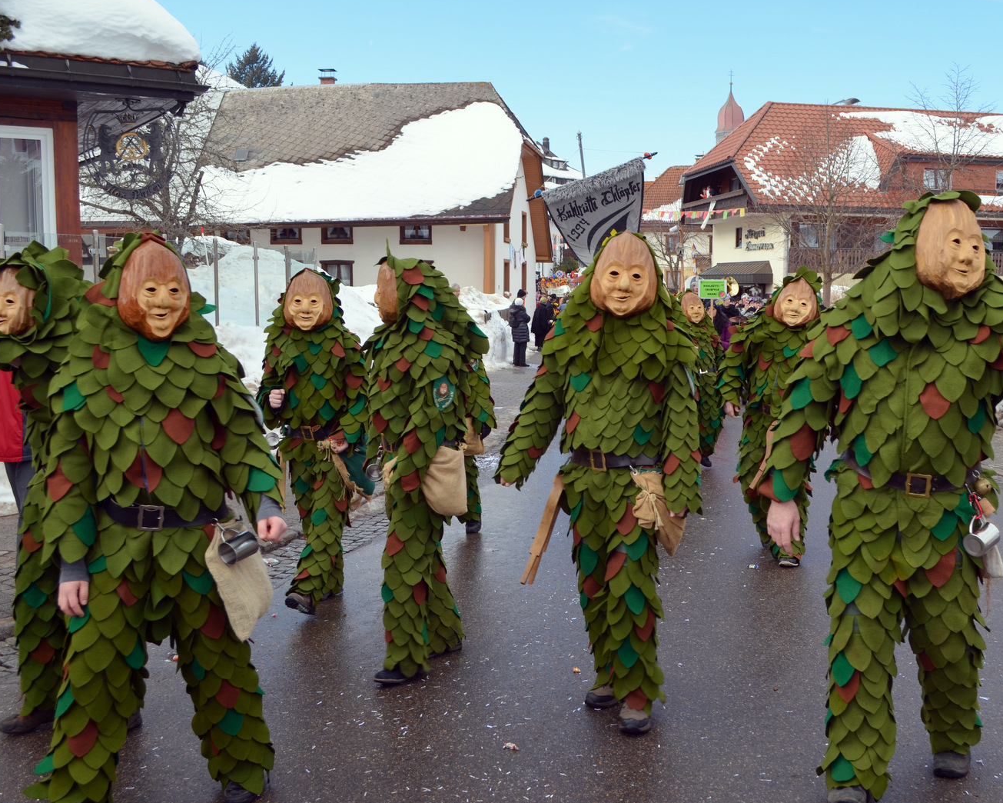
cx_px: 569
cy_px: 401
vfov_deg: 39.2
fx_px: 1128
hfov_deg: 47.8
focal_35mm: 38
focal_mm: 22
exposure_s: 1/200
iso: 100
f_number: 7.1
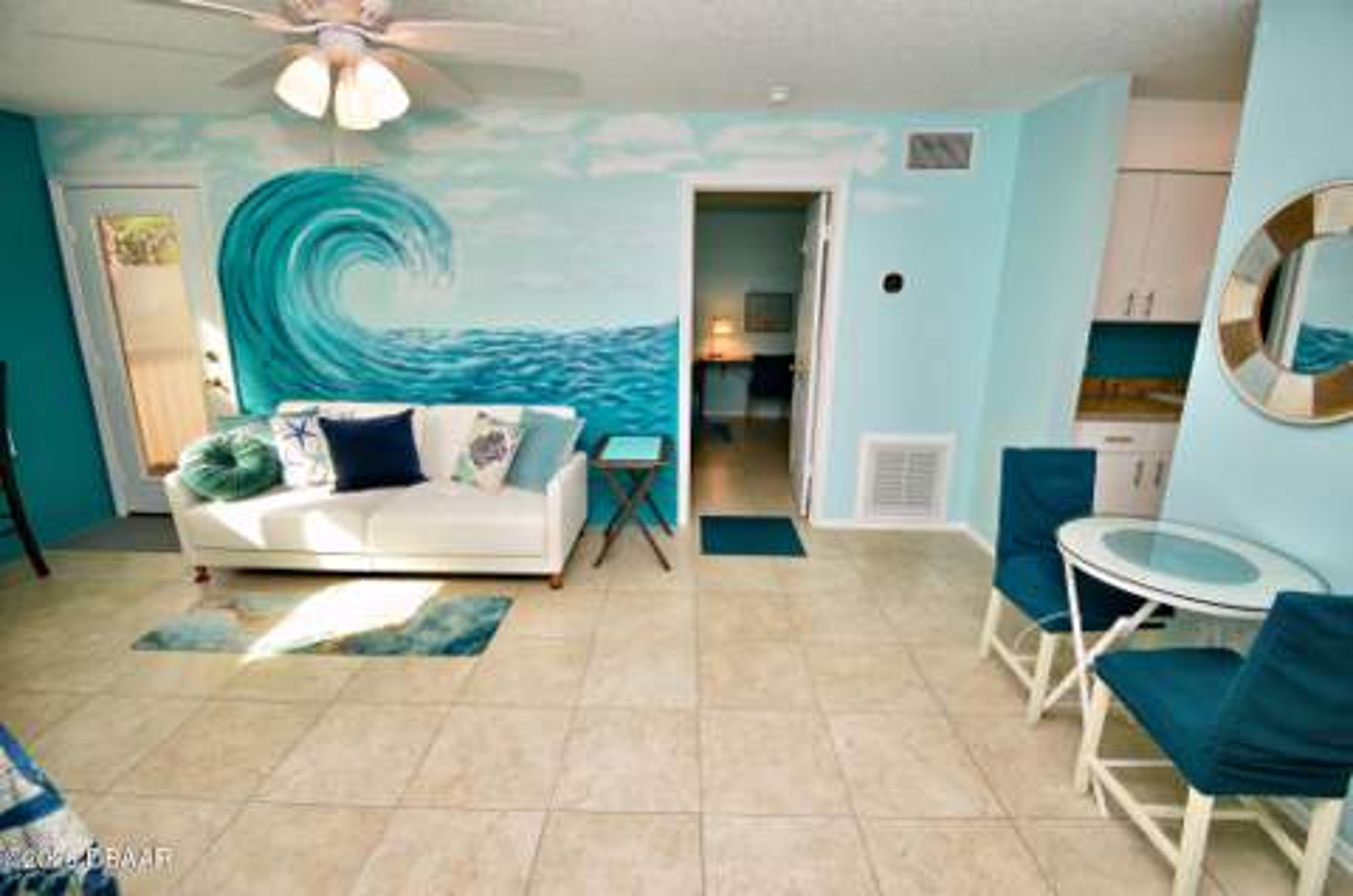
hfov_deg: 100.5
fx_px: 563
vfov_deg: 77.1
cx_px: 676
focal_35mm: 15
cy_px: 448
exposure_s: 1/50
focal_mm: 10
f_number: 5
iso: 100
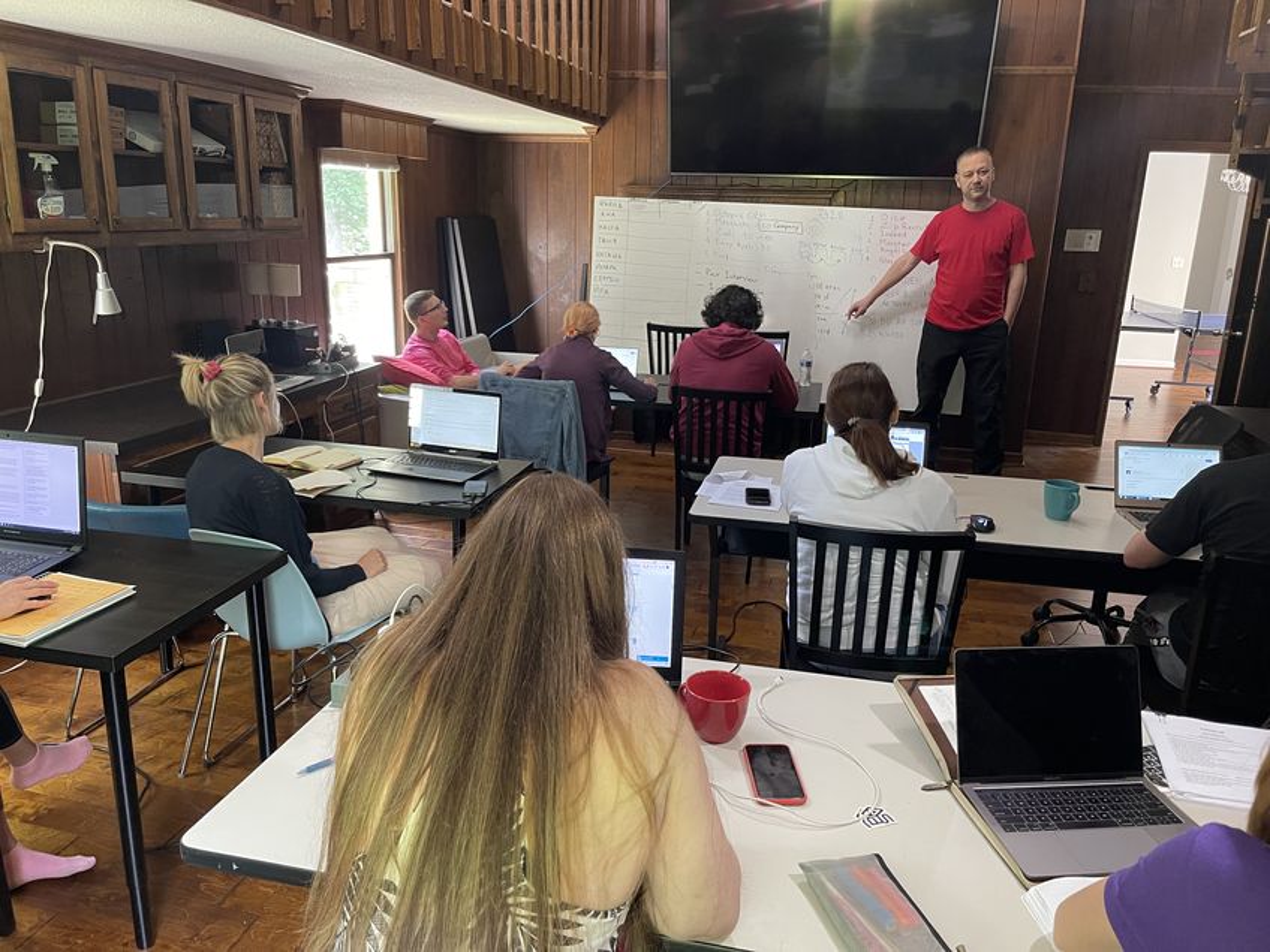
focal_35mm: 26
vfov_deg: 53.1
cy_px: 476
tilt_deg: -16.1
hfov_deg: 67.3
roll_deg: -1.9
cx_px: 635
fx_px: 954
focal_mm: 5.1
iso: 400
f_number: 1.6
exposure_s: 1/60
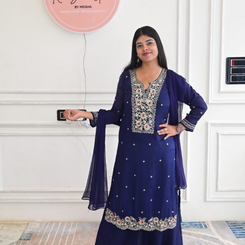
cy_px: 110
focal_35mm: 45
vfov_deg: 37.5
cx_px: 123
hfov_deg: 37.6
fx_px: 360
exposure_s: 1/200
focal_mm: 35
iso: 640
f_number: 6.3
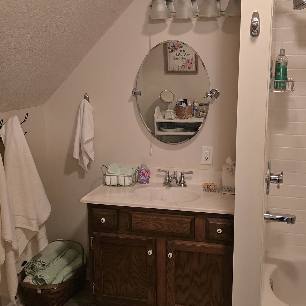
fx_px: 440
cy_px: 140
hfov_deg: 38.2
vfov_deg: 38.3
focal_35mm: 44
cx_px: 179
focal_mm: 6.3
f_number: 1.7
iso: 1000
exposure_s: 1/120
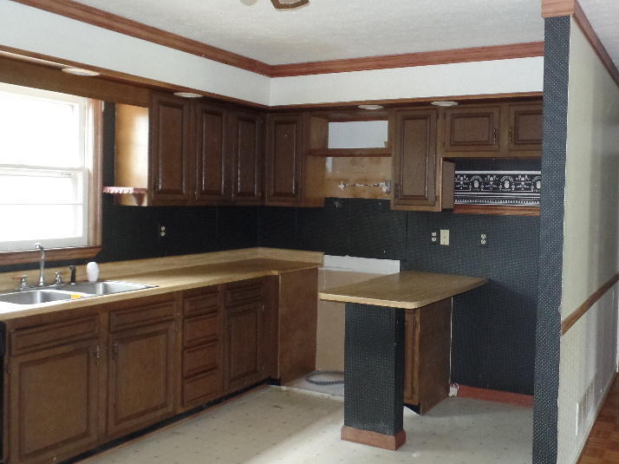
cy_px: 212
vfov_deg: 42.9
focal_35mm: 33
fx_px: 590
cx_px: 395
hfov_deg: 54.6
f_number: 2.8
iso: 400
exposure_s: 1/30
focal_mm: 4.1
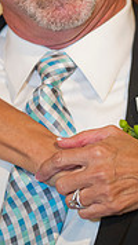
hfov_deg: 7.6
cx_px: 148
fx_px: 1035
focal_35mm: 159
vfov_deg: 13.4
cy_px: 6
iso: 1250
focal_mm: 60
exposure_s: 1/125
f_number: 3.2
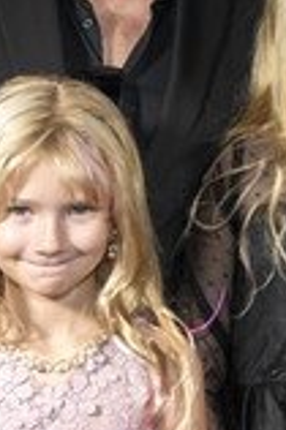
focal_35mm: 117
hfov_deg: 11.5
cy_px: 98
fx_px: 1397
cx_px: 339
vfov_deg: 17.4
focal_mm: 41
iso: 800
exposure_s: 1/200
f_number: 5.6
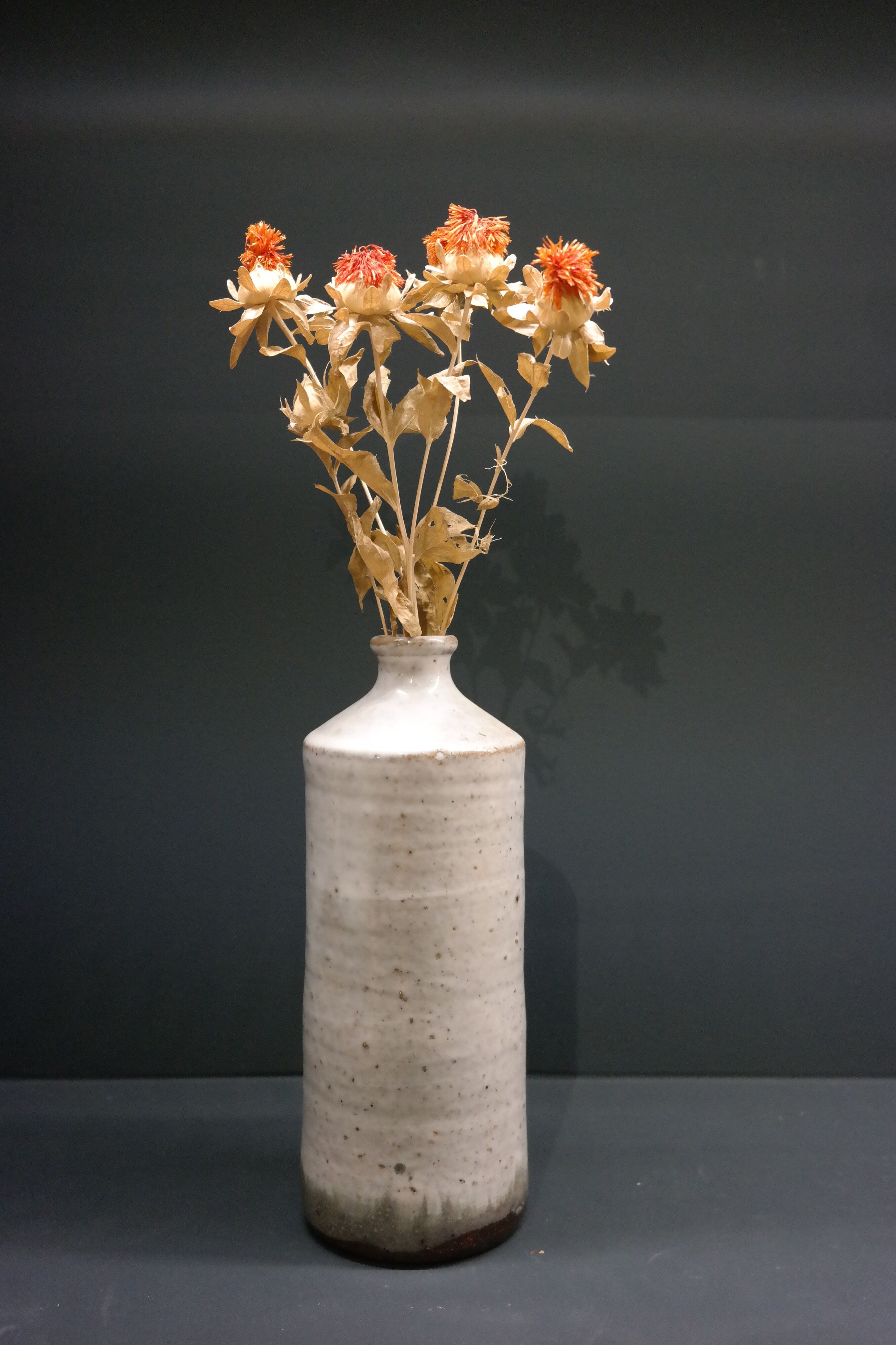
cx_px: 448
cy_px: 672
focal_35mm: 36
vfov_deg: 53.1
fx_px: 1344
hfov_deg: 36.9
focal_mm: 24
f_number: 4
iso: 1600
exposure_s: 1/40
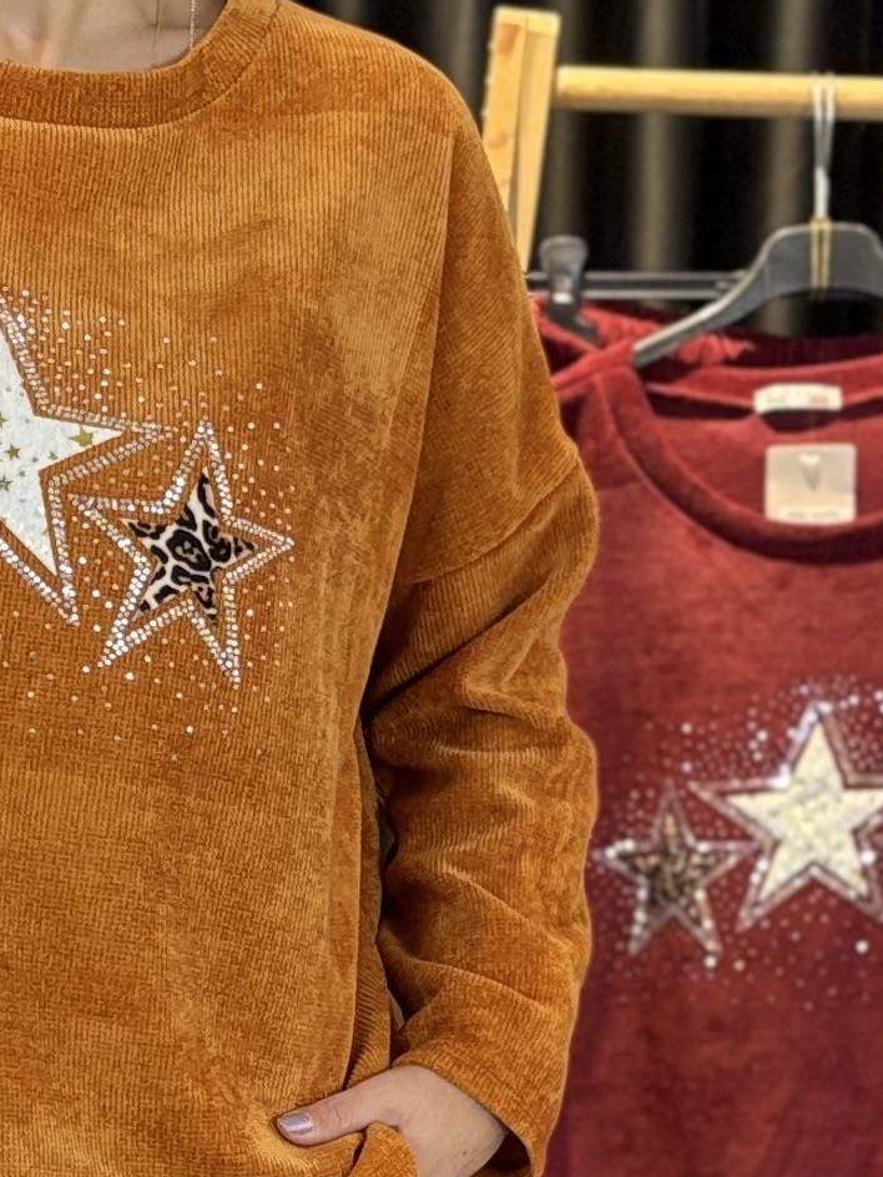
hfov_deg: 13.3
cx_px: 161
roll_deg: -1.0
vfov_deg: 17.4
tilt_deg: -9.2
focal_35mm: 111
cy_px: 1090
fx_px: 3775
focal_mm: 5.96
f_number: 1.6
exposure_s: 1/60
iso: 160
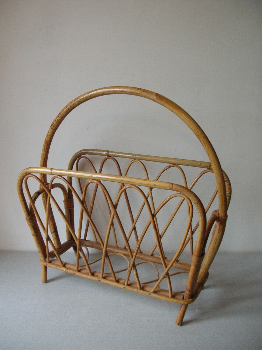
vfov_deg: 52.7
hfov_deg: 40.7
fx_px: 354
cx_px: 131
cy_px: 175
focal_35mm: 35
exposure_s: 1/8.4
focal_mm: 5.8
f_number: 2.8
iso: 50
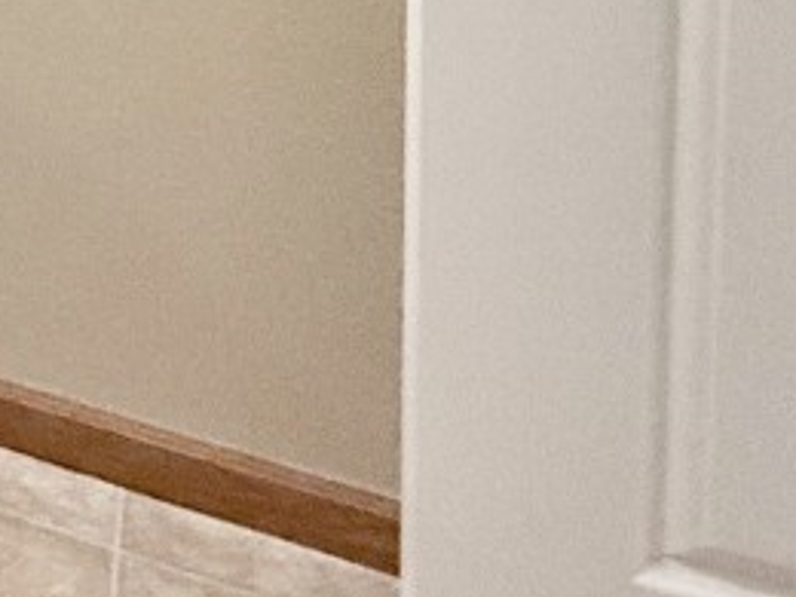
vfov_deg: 16.7
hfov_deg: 17.8
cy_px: -557
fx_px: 1587
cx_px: -854
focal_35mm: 69
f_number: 2.2
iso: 320
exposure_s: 1/120
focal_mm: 2.22
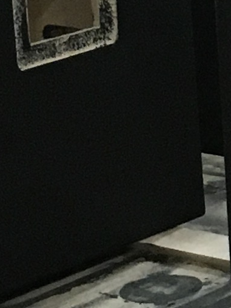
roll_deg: +3.3
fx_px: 2046
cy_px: -167
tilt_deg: -7.0
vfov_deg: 8.4
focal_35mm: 230
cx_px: 455
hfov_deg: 6.3
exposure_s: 1/24
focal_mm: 4.15
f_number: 2.2
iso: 200
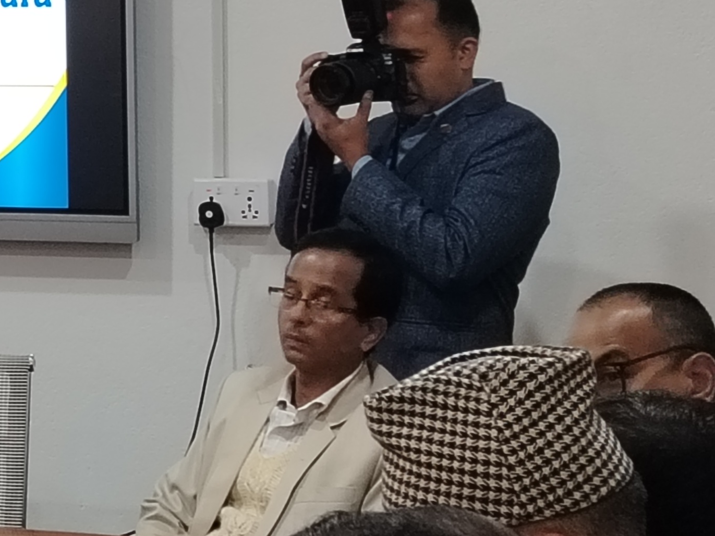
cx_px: -257
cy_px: -19
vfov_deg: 10.5
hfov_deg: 13.5
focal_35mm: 140
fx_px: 2892
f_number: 1.75
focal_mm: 5.25
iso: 644
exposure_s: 1/33.3
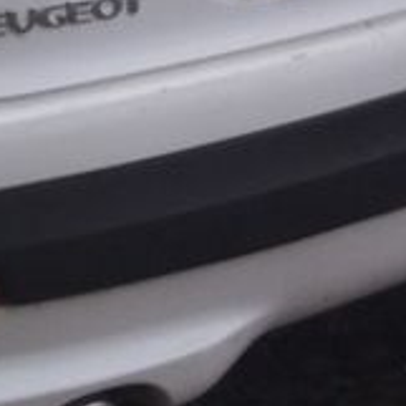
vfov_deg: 11.2
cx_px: -5
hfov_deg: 11.2
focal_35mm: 154
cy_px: -10
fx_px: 2044
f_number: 1.9
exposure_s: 1/50
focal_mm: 3.7
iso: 80
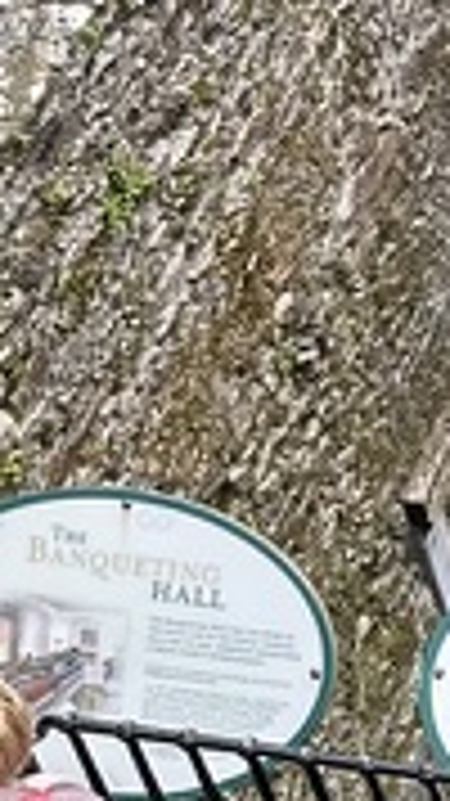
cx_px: 1413
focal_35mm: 150
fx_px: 3185
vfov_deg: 14.0
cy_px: -81
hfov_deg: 7.1
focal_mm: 6.86
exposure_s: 1/864
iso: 80
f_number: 1.78
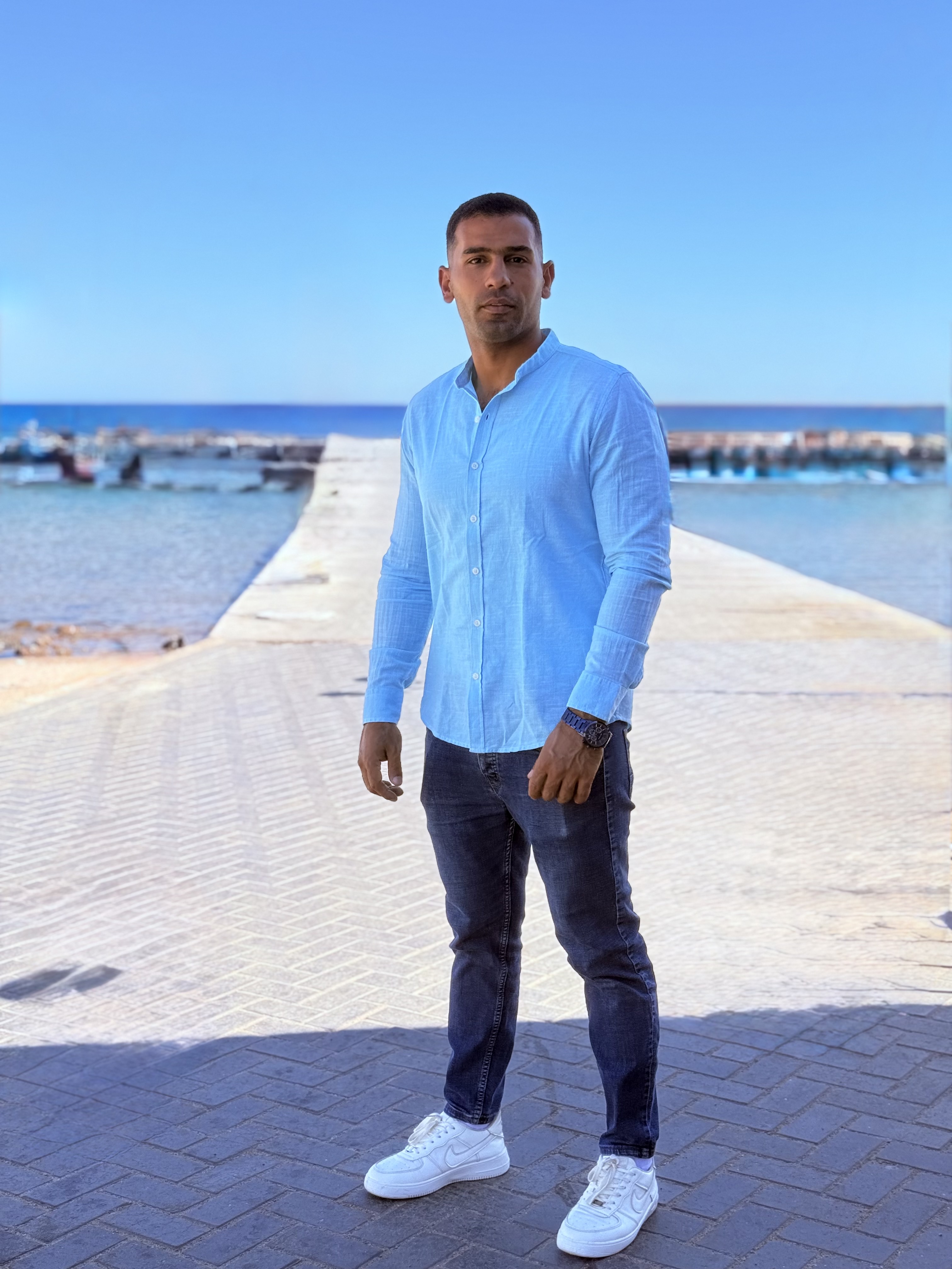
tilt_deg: -8.0
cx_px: 476
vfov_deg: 39.7
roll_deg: -0.4
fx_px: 1760
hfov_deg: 30.3
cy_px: 634
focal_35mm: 48
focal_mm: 6.76
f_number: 1.78
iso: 100
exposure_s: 1/2088
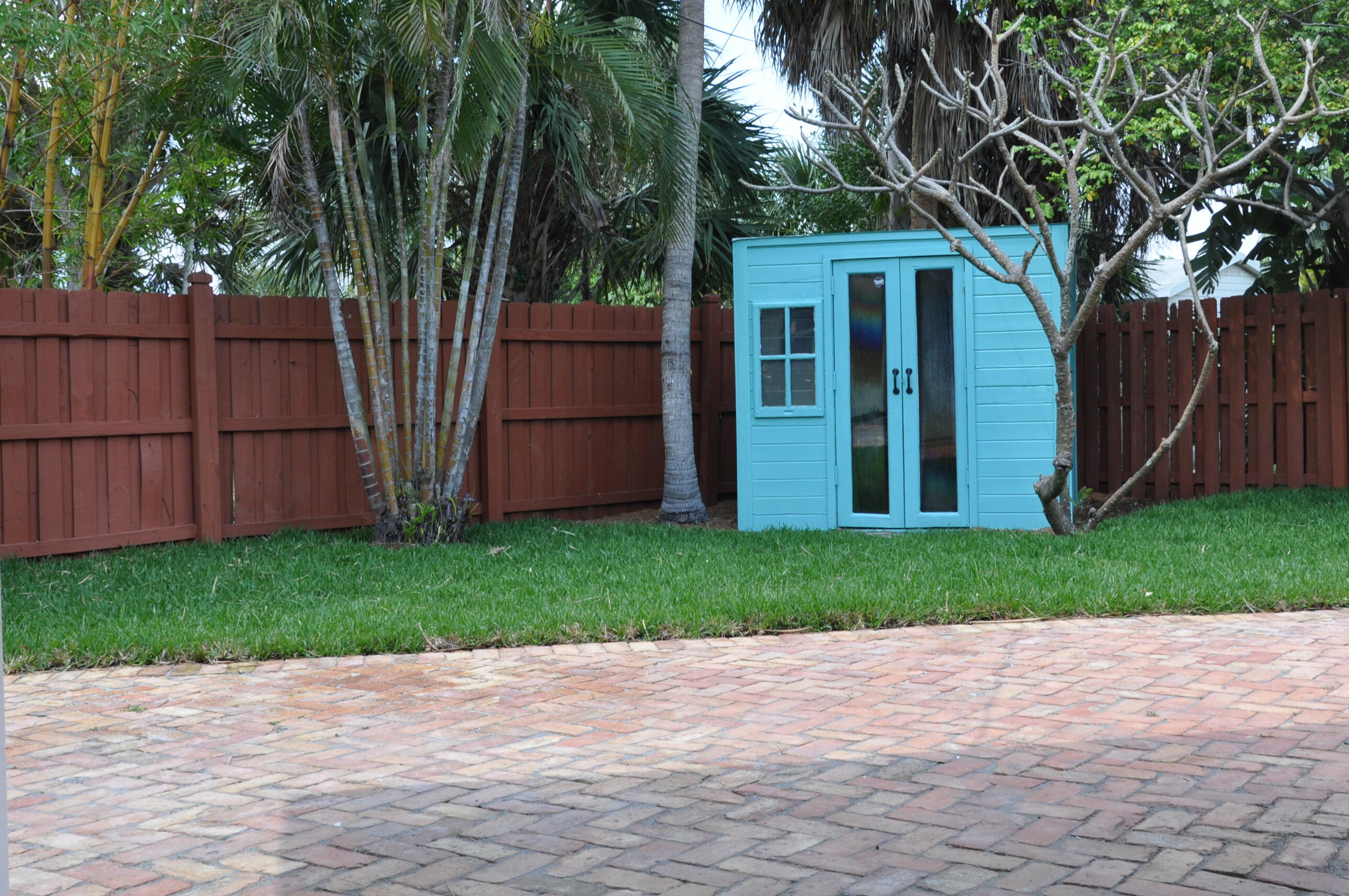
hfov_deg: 46.4
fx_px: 1572
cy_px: 386
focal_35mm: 42
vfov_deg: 31.8
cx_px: 745
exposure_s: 1/80
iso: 200
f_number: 9
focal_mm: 24
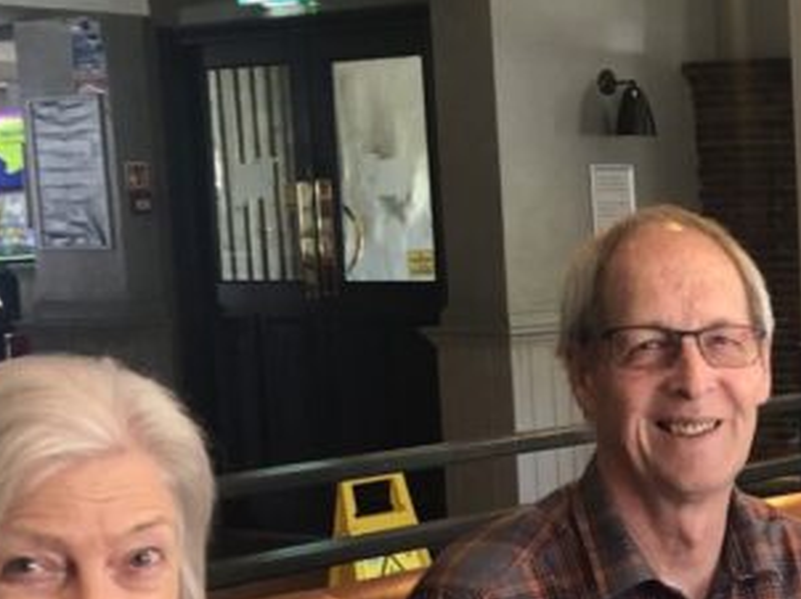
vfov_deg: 15.4
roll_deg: +1.6
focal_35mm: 95
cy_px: 525
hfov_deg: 19.0
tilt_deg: -5.6
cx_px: 1064
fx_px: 2197
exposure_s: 1/17
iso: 50
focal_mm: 3.99
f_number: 1.8
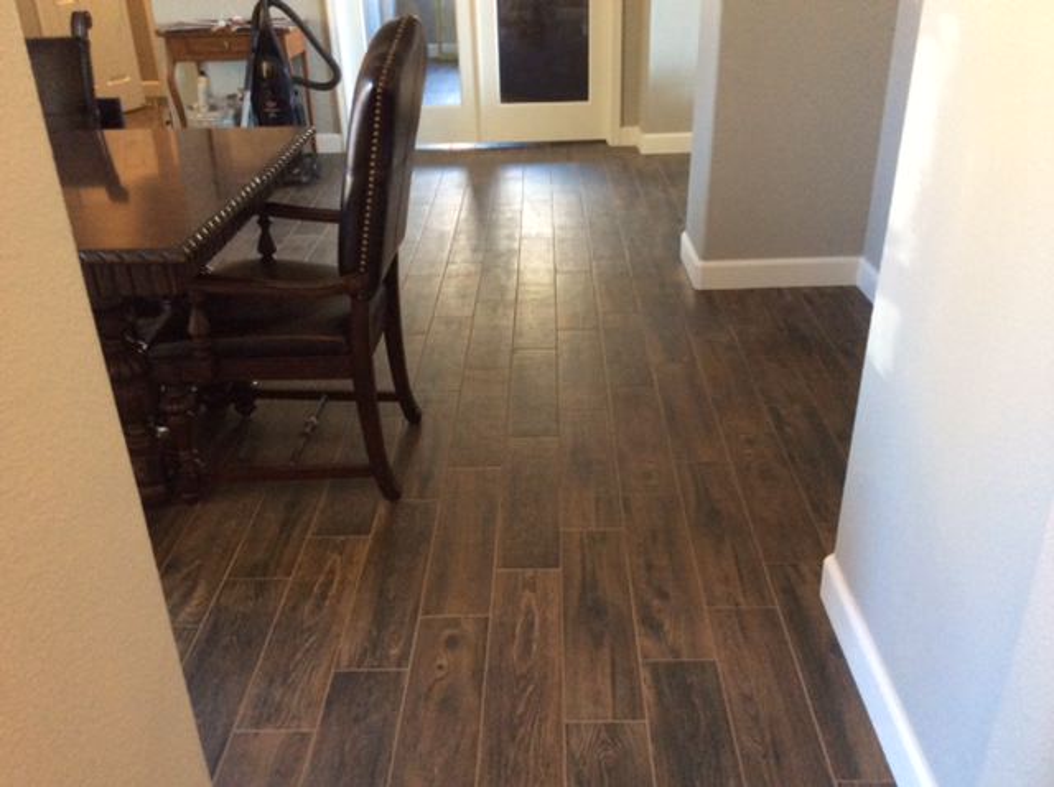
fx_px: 1003
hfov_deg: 55.4
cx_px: 527
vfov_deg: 42.8
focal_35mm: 33
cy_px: 394
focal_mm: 3.3
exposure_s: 1/24
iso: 250
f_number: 2.4
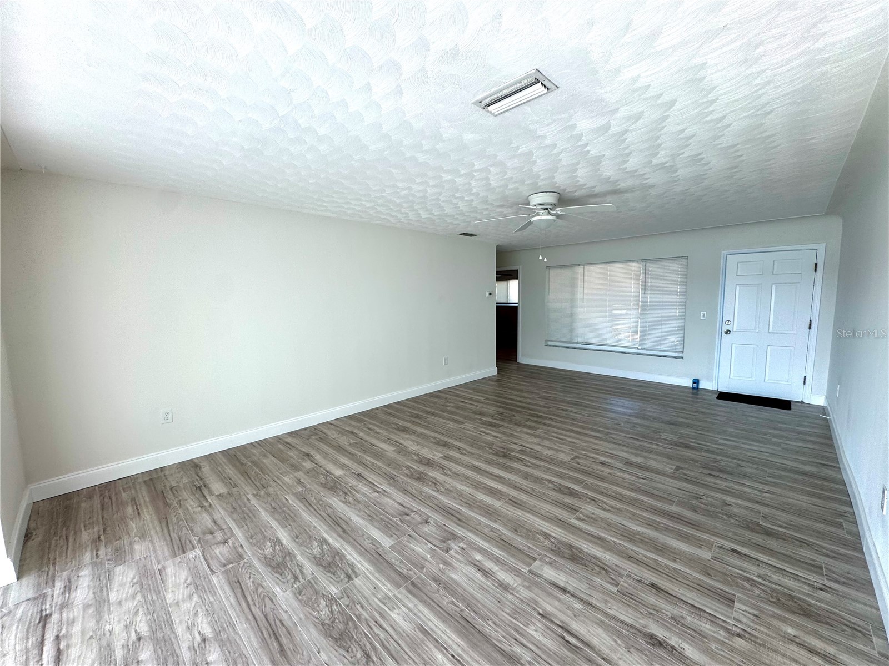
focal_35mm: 14
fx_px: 360
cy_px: 333
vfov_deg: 85.7
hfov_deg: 102.1
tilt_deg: -6.3
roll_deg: +0.6
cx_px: 444
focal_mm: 2.22
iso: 40
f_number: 2.2
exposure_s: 1/132
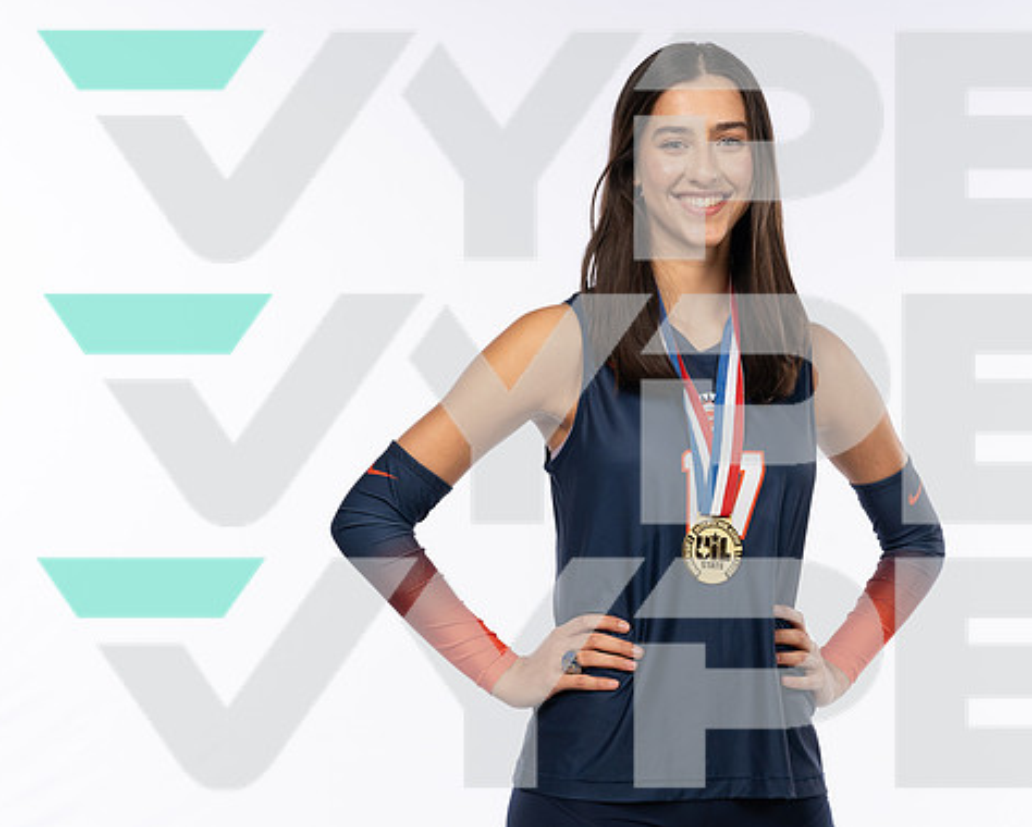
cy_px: 410
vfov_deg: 21.9
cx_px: 599
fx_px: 2140
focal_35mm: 70
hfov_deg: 27.1
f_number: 7.1
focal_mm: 61
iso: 200
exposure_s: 1/250
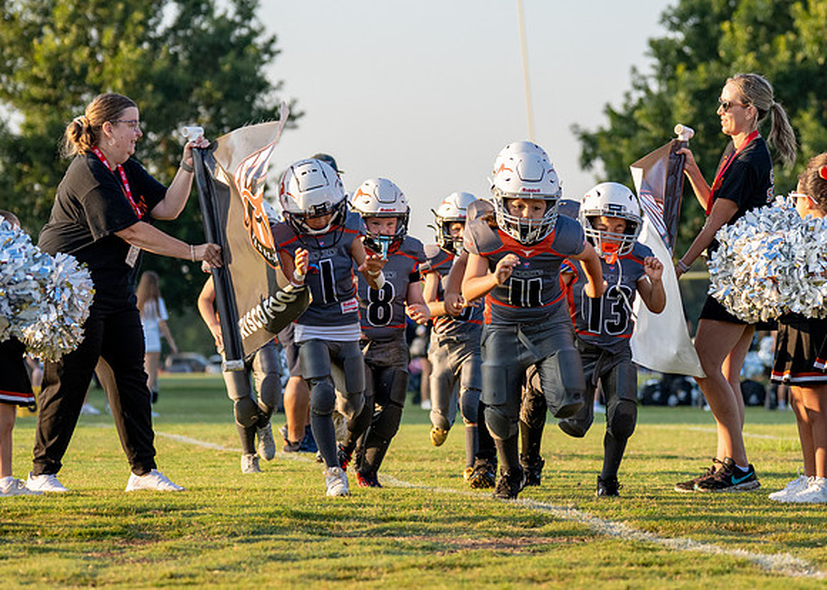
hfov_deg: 13.6
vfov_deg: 9.7
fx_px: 3471
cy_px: 272
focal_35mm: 148
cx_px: 485
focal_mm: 84
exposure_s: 1/2500
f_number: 2.8
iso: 500
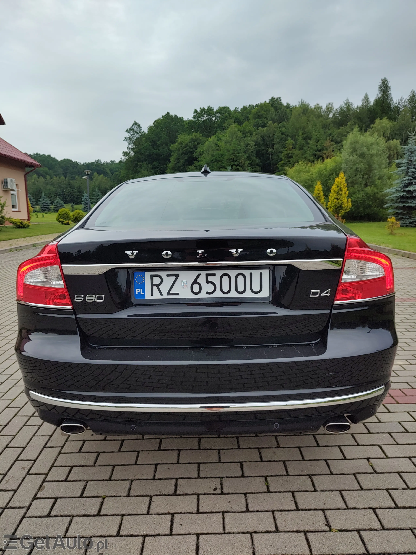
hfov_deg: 58.9
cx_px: 208
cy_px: 278
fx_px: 369
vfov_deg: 73.9
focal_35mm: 23
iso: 100
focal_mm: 5.56
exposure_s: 1/498
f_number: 1.8
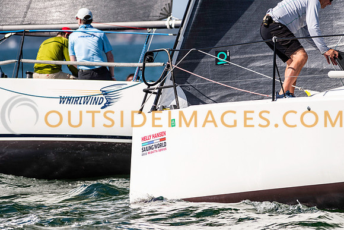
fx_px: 4301
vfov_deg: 3.1
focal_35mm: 450
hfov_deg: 4.6
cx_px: 172
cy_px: 115
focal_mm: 300
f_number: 5
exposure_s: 1/4000
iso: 200
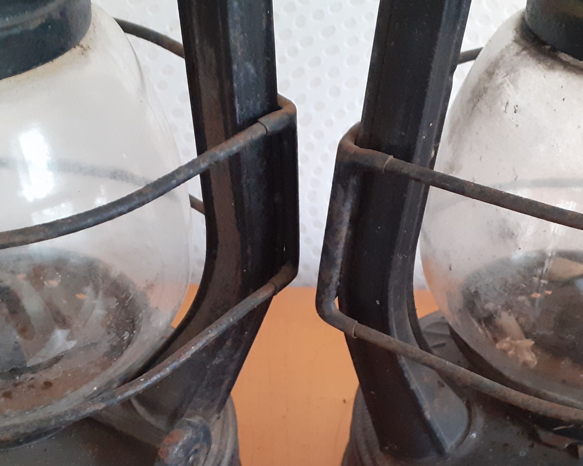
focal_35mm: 49
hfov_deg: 38.0
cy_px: 329
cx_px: 310
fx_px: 845
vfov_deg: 30.5
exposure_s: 1/25
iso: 320
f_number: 1.9
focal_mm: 3.6
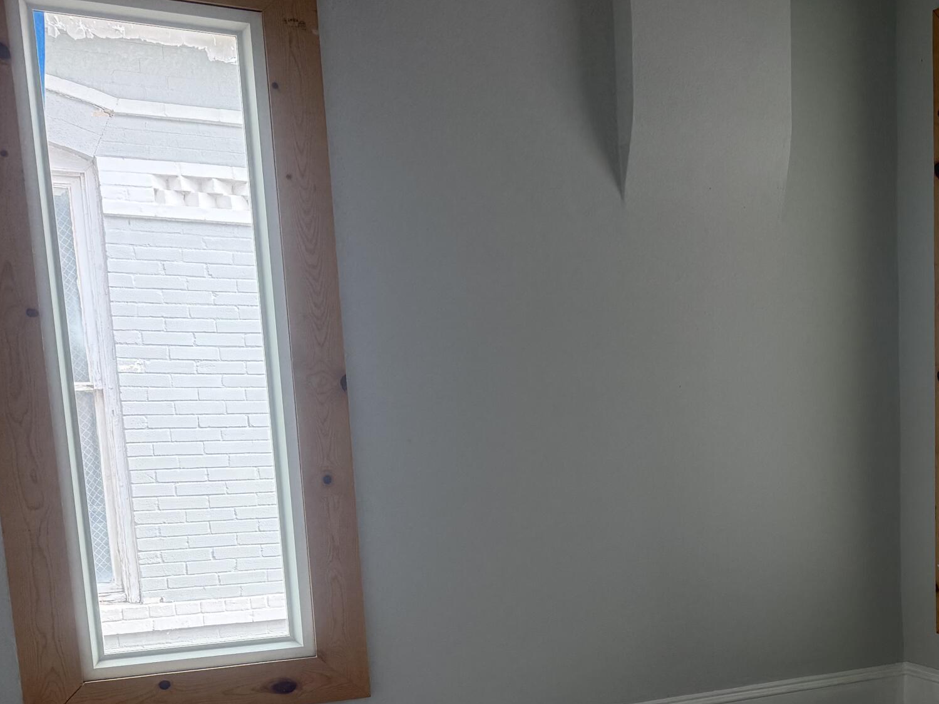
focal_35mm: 48
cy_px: 610
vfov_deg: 29.2
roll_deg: -0.1
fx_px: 1302
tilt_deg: -8.6
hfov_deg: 35.9
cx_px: 935
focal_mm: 6.76
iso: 200
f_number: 1.78
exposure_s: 1/240
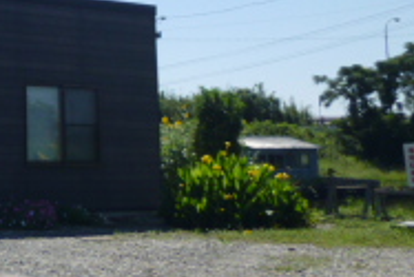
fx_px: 1024
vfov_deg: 15.0
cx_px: -208
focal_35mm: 89
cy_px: -22
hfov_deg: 19.8
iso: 100
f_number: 9
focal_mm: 4.5
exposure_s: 1/250
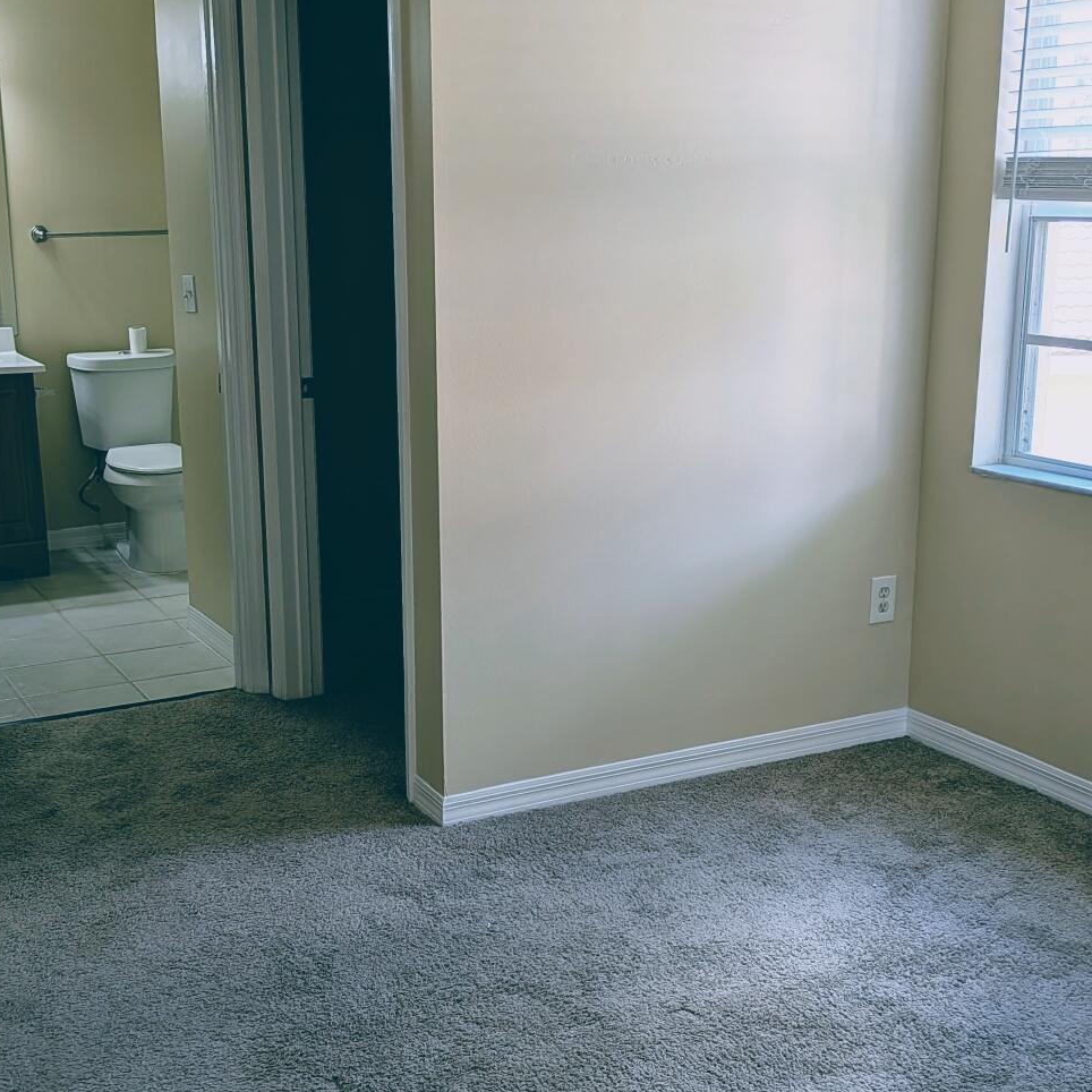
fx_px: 1570
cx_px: 457
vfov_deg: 38.3
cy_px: 585
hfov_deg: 38.2
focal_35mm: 44
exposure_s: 1/60
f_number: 1.7
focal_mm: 4.53
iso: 36
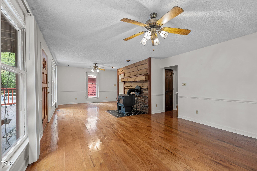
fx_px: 100
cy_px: 86
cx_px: 128
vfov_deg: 81.2
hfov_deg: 104.3
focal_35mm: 14
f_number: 8
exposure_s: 1.3
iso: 200
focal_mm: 14
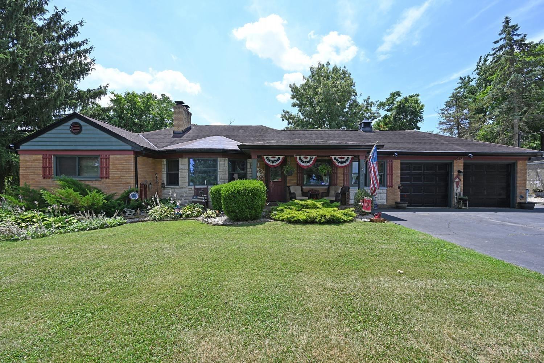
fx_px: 212
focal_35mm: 14
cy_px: 182
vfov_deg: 81.2
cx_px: 272
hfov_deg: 104.3
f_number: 6.3
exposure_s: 1/320
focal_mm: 14
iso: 100
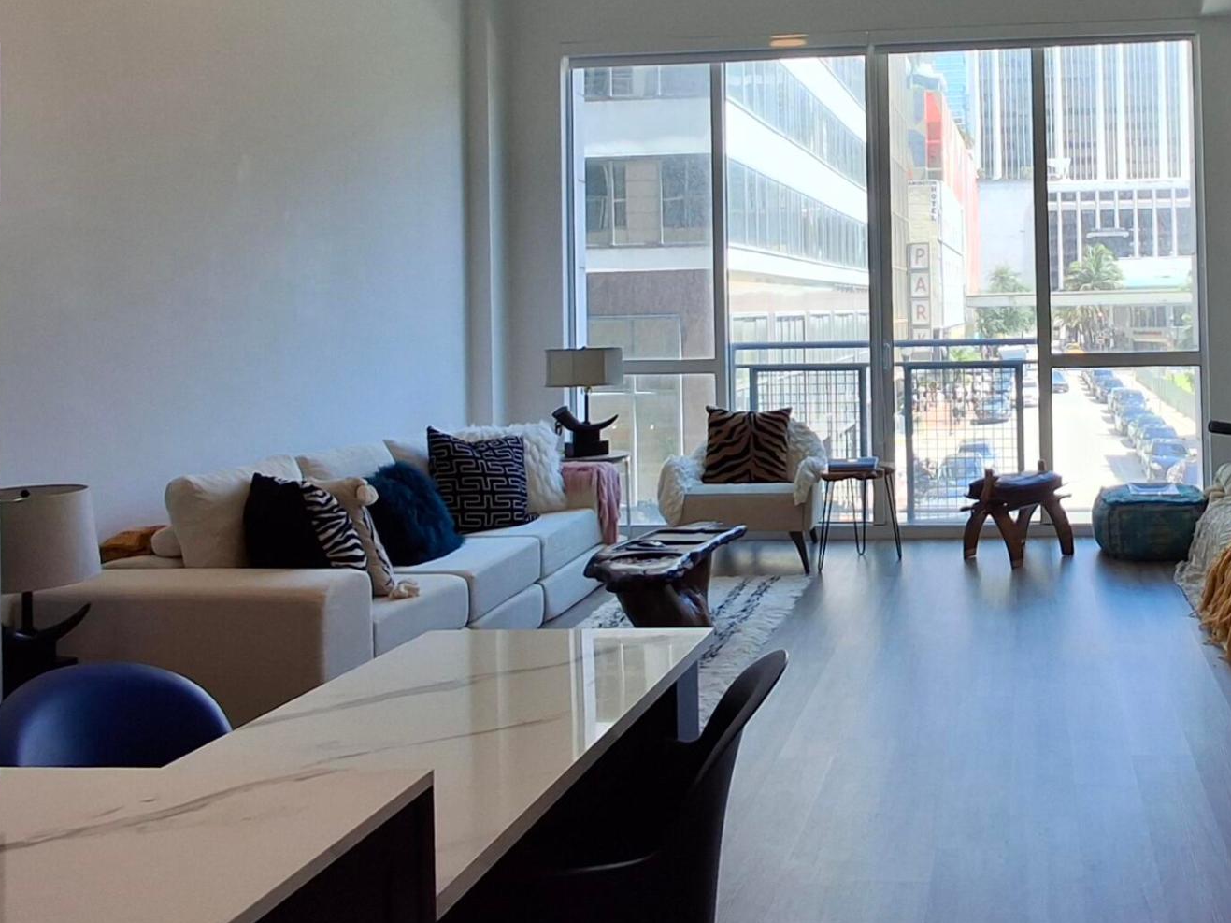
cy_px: 298
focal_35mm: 35
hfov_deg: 50.0
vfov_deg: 40.1
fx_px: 1244
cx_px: 958
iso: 40
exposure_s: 1/142
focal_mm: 1.64
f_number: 2.2
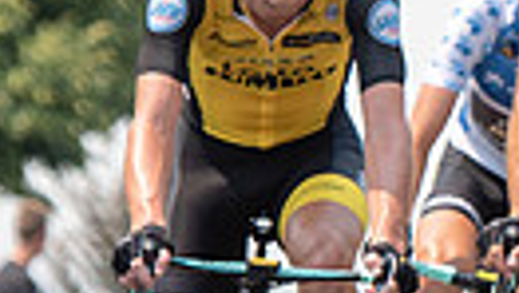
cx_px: 1267
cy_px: 153
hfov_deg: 2.1
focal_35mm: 1024
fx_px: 14106
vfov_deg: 1.2
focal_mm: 140
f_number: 4
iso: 100
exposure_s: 1/1250
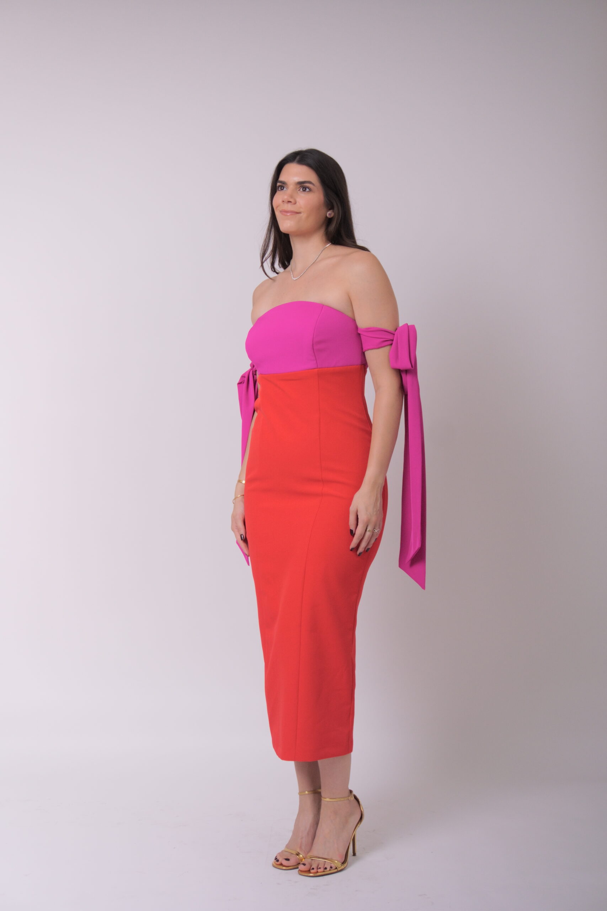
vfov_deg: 37.8
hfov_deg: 25.8
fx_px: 1328
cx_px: 304
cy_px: 456
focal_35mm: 52
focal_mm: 35
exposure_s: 1/320
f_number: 5.6
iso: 400
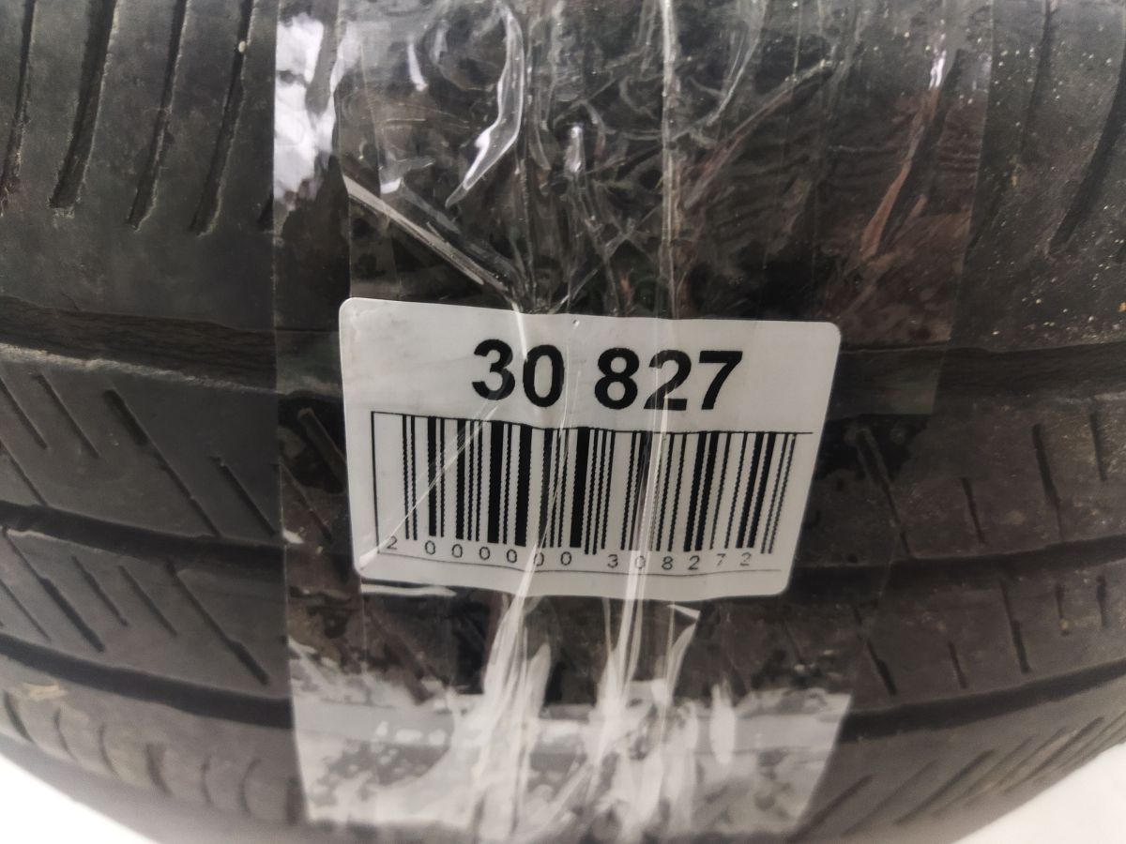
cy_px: 422
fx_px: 878
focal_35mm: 27
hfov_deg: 65.3
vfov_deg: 51.4
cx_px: 563
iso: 541
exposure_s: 1/25
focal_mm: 4.71
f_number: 1.79
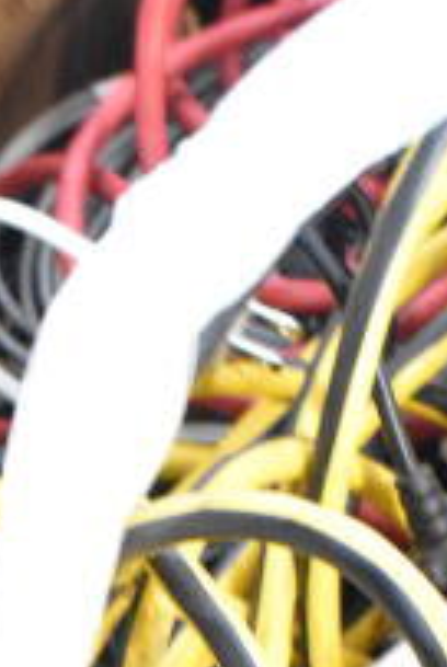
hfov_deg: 8.5
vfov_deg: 12.0
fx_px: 3007
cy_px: 1019
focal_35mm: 162
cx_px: 33
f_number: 4
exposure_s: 1/40
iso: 5600
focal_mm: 24
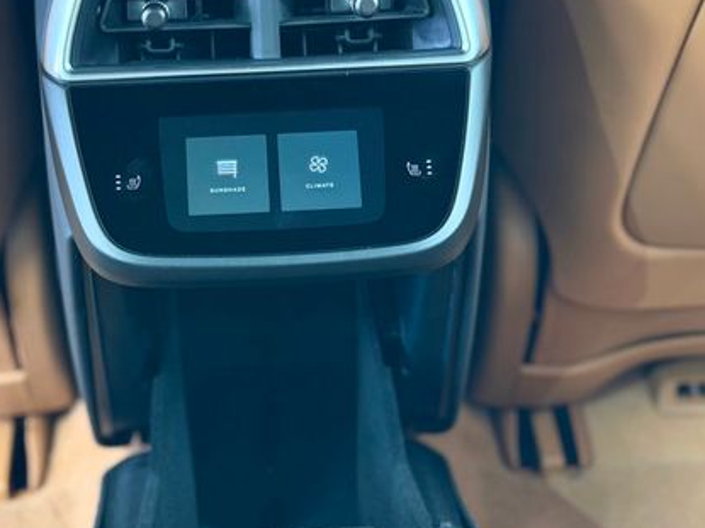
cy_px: 253
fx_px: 1507
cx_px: 277
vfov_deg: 19.9
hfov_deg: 26.3
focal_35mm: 74
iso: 500
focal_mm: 6.76
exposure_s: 1/40
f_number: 1.78
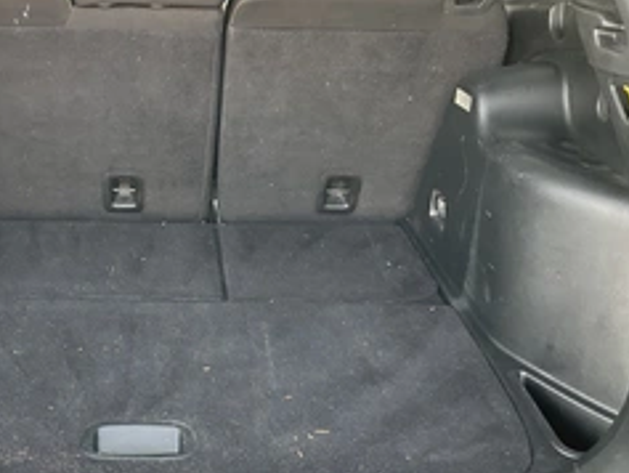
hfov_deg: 37.7
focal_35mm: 49
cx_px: 141
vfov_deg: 29.6
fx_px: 891
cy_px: 290
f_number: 1.8
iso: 50
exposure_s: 1/122
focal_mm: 3
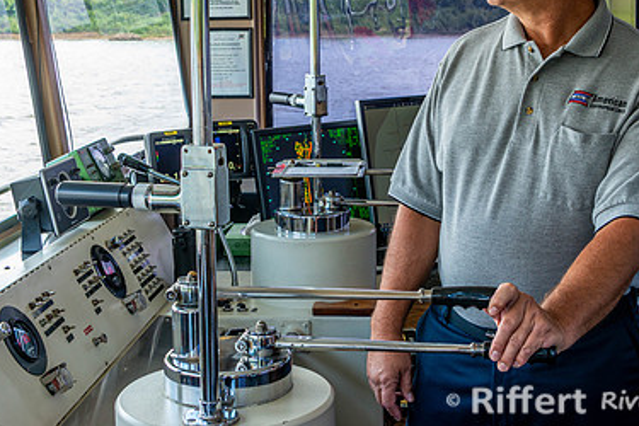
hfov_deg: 31.0
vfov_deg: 20.7
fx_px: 1154
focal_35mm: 65
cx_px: 332
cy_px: 101
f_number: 10
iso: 280
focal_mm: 42
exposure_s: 1/50
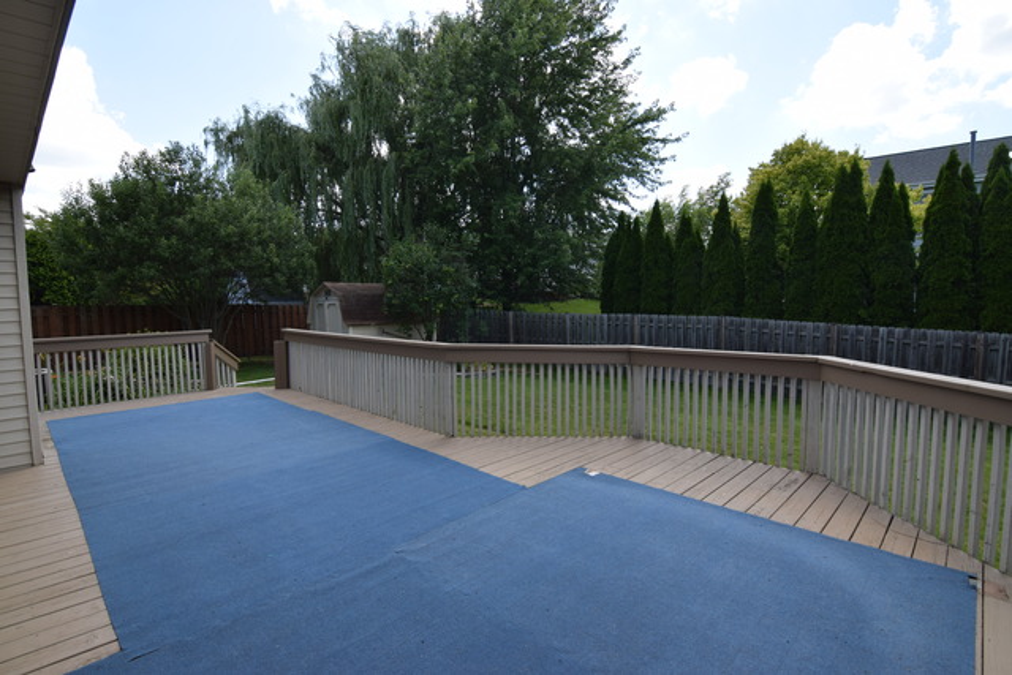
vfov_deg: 72.1
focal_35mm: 16
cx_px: 506
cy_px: 338
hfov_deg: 95.0
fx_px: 464
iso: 250
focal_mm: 11
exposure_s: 1/250
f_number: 8
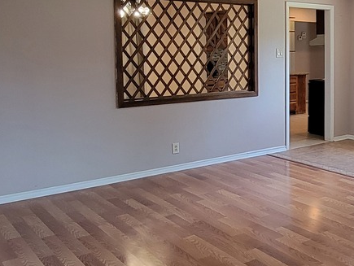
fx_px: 440
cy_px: 74
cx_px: 309
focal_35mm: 43
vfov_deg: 33.1
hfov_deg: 40.9
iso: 200
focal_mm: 2.2
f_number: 2.2
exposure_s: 1/60
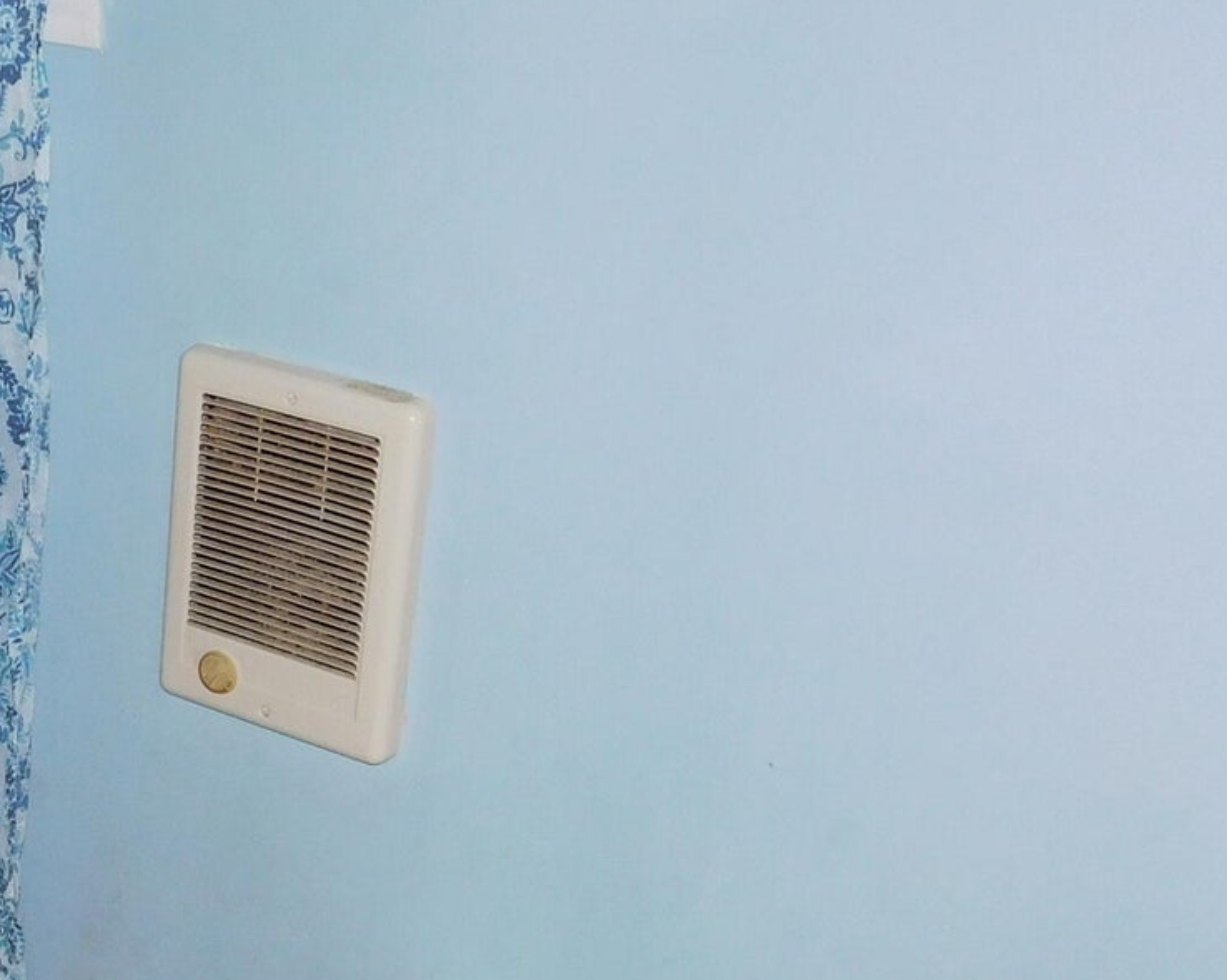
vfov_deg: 23.2
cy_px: 765
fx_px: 2360
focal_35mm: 65
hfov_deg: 27.5
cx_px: 1
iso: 200
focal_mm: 4
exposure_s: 1/30
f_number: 3
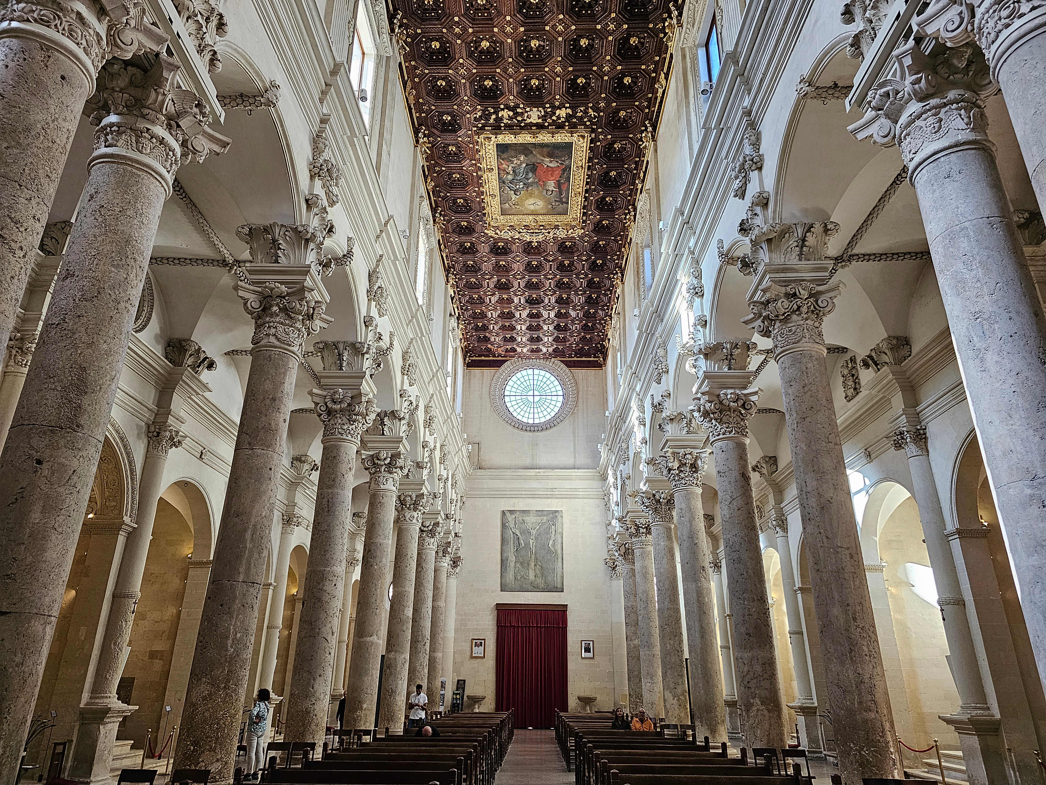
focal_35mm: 23
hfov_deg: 73.9
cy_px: 392
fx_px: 695
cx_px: 523
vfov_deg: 58.9
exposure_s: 1/240
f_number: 1.7
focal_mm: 6.3
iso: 320
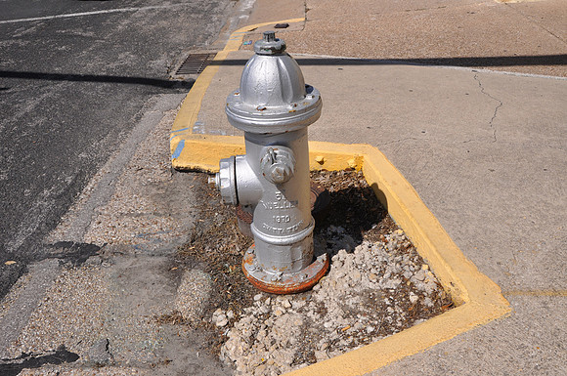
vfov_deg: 41.6
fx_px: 495
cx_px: 284
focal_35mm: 32
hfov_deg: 59.6
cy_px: 188
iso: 200
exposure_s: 1/400
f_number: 10
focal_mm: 21
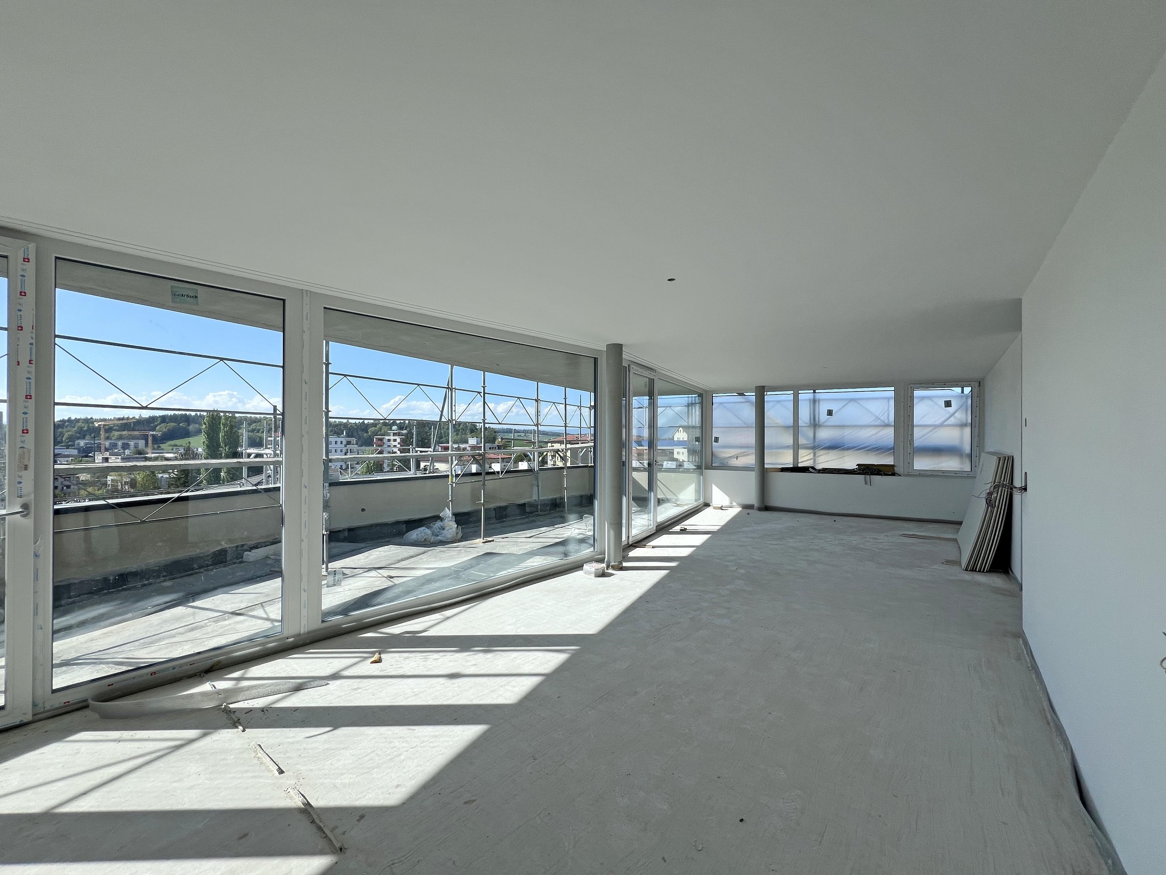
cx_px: 583
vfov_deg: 89.9
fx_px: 438
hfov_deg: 106.2
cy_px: 438
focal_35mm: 13
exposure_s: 1/1193
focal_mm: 1.57
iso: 32
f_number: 1.8
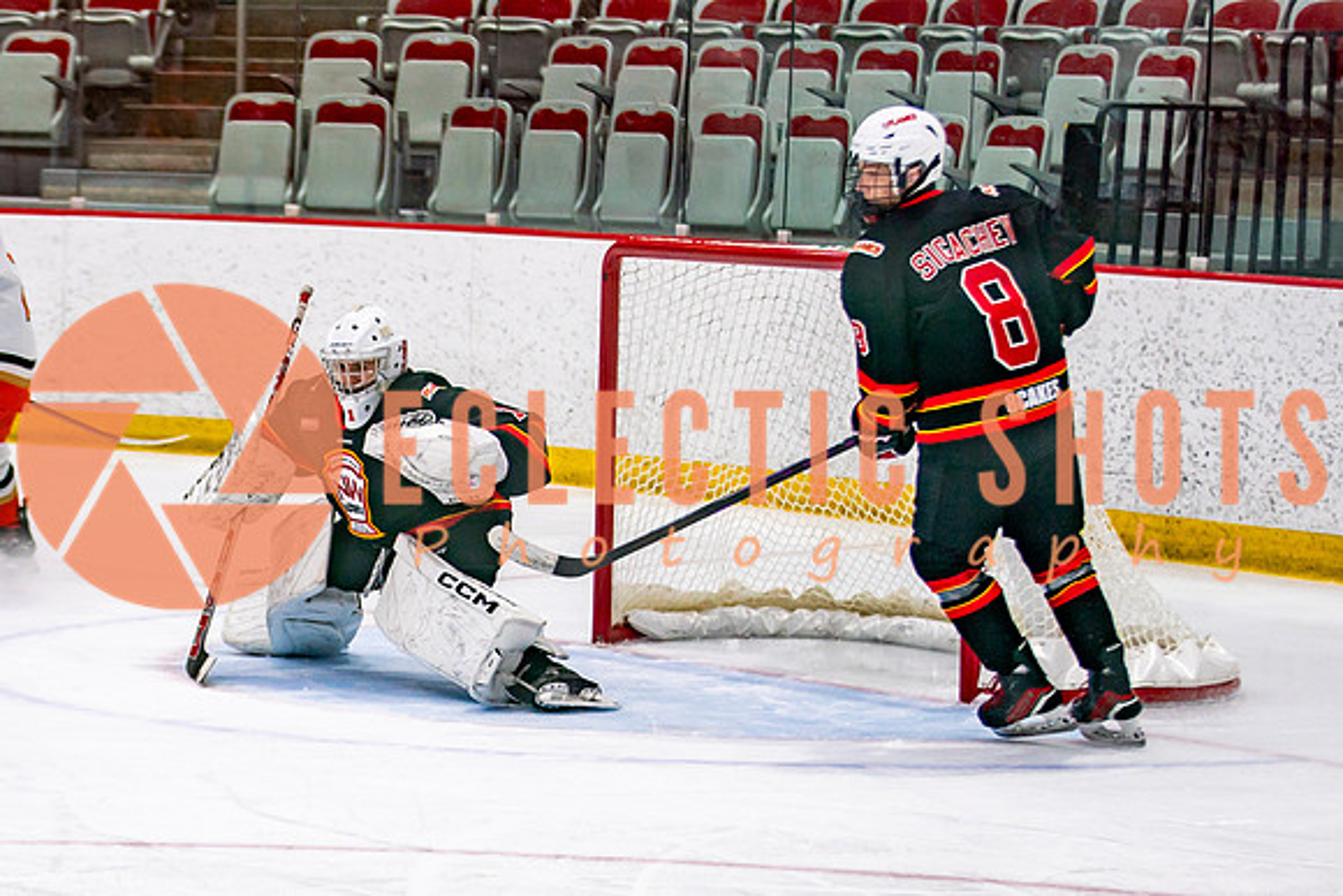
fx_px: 6337
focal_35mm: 170
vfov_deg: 8.1
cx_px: 281
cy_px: 580
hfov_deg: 12.1
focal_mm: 88
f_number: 2.8
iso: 500
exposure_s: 1/640
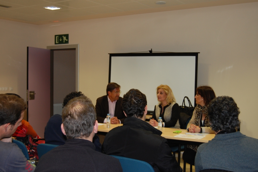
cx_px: 129
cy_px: 86
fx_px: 344
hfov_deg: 41.1
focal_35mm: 48
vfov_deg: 28.0
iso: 400
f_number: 4.5
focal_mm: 32
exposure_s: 1/60
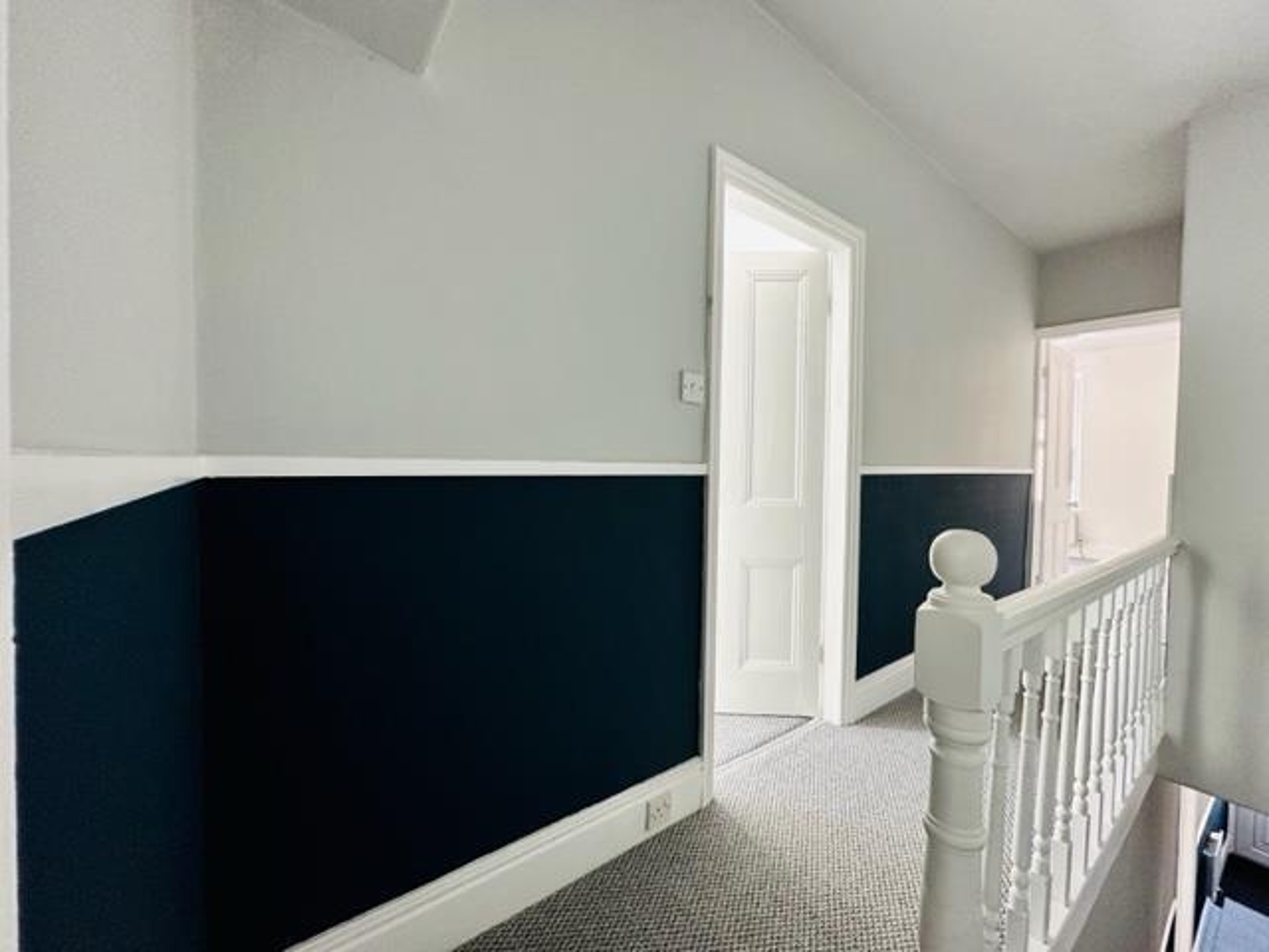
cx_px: 634
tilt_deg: -1.9
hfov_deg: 102.1
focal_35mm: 14
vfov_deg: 85.7
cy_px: 476
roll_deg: -0.9
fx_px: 513
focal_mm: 2.22
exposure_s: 1/99
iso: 200
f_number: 2.2
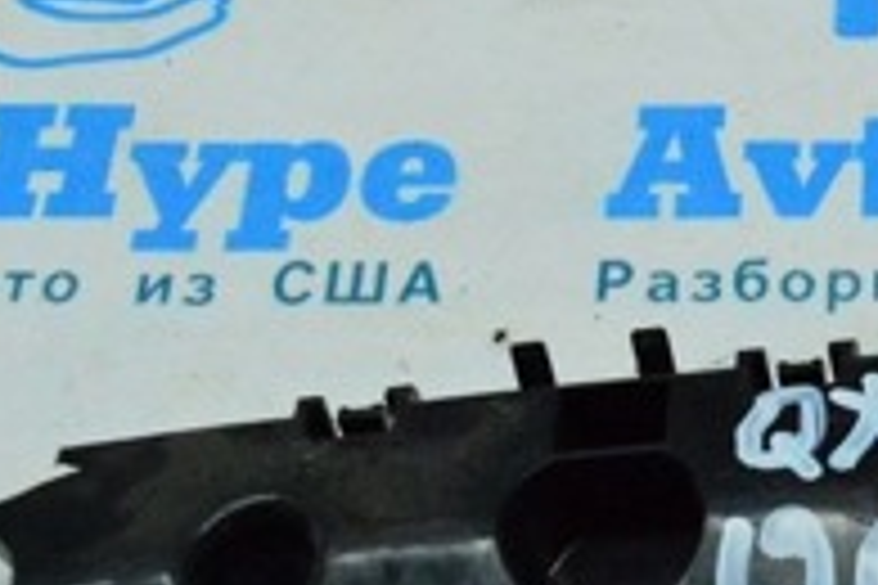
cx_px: 1063
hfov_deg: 16.0
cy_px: 322
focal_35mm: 123
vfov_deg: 11.2
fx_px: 2991
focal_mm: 25
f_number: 6.3
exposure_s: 1/640
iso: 6400
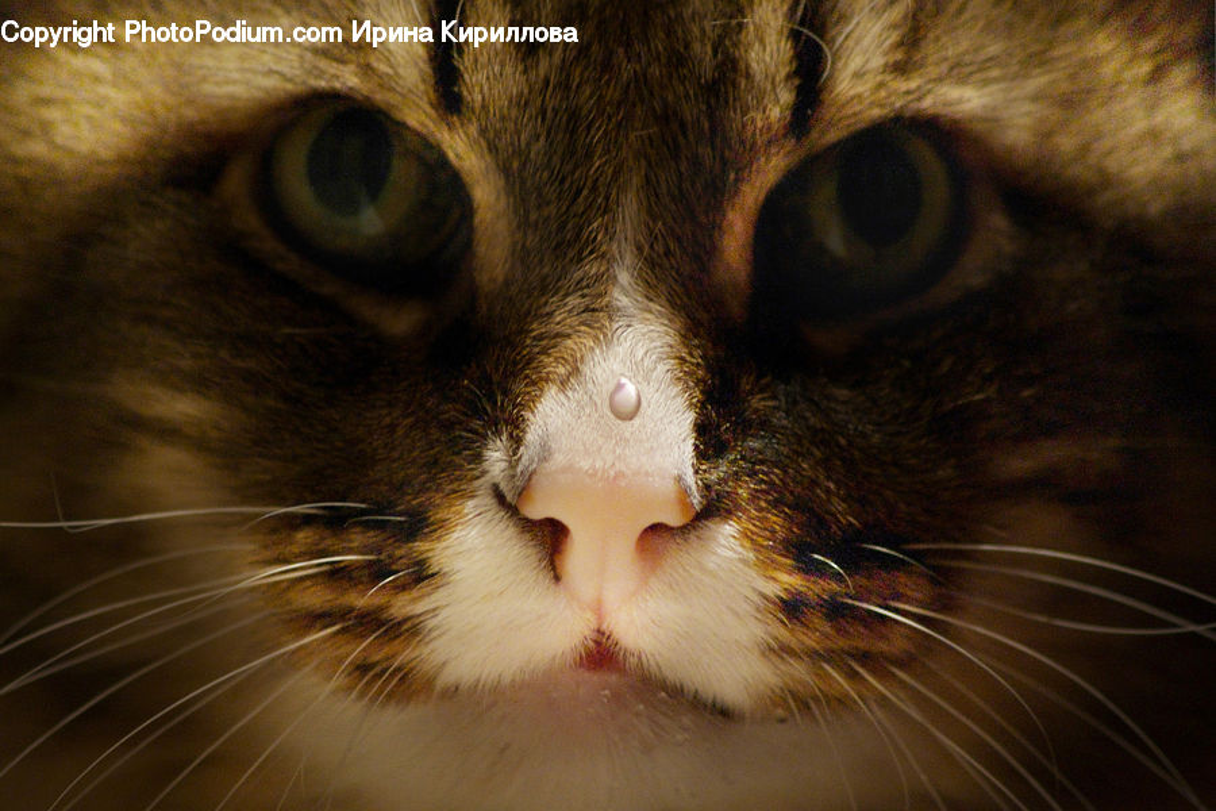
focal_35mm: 345
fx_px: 11652
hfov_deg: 6.0
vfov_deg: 4.0
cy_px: 406
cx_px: 608
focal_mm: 230
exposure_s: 1/40
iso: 800
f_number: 5.6
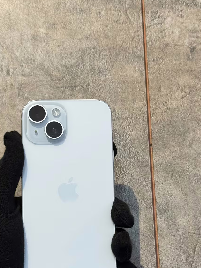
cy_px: 174
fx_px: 519
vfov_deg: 28.8
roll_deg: +0.8
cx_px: 74
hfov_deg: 21.9
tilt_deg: +13.6
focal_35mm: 67
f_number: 1.78
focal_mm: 6.76
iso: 50
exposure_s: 1/50
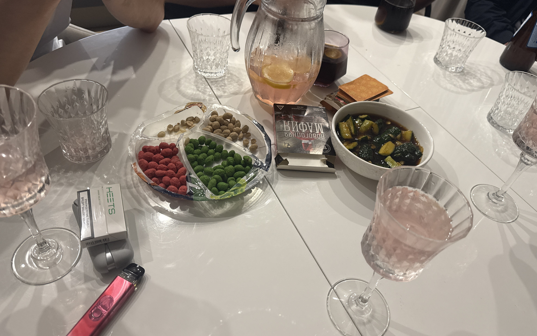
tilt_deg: -43.3
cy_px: 142
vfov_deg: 47.4
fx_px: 380
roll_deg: -10.7
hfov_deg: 70.4
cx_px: 272
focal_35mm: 26
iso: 200
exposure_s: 1/60
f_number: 1.78
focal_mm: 6.76
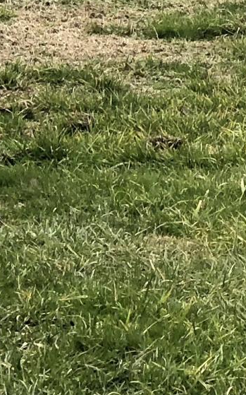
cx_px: 363
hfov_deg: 4.4
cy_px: -102
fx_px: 3178
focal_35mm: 296
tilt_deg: -1.3
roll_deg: -0.7
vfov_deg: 7.0
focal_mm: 6
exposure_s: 1/134
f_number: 2.4
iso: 16
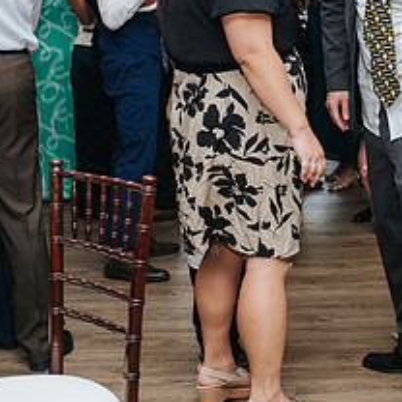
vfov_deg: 20.8
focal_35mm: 83
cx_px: 361
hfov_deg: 20.5
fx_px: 1091
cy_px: 116
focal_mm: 35
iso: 800
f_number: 3.2
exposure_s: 1/200
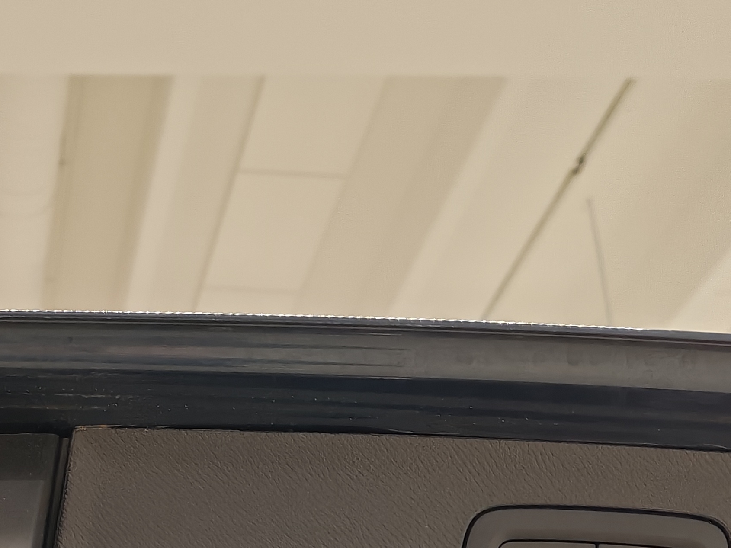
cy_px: 634
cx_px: -70
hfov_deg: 23.0
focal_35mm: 80
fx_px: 1689
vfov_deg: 17.7
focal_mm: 6.12
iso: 872
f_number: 1.9
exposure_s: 1/100
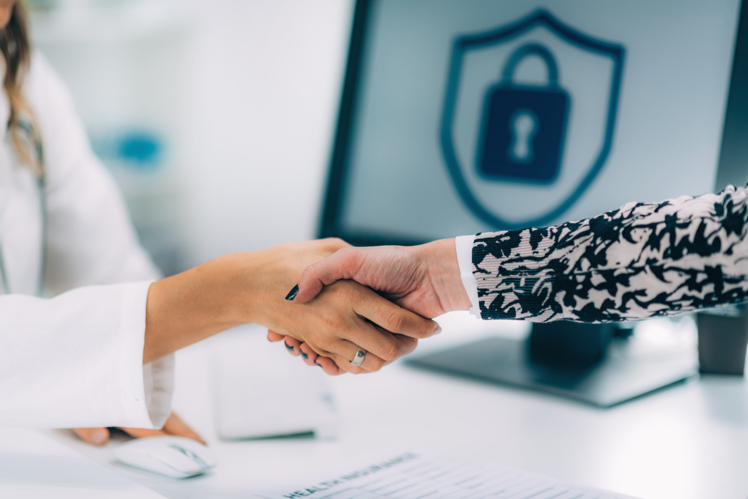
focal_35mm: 85
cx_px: 374
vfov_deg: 16.1
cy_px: 250
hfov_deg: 23.9
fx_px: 1766
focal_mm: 85
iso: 100
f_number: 1.4
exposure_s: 1/200
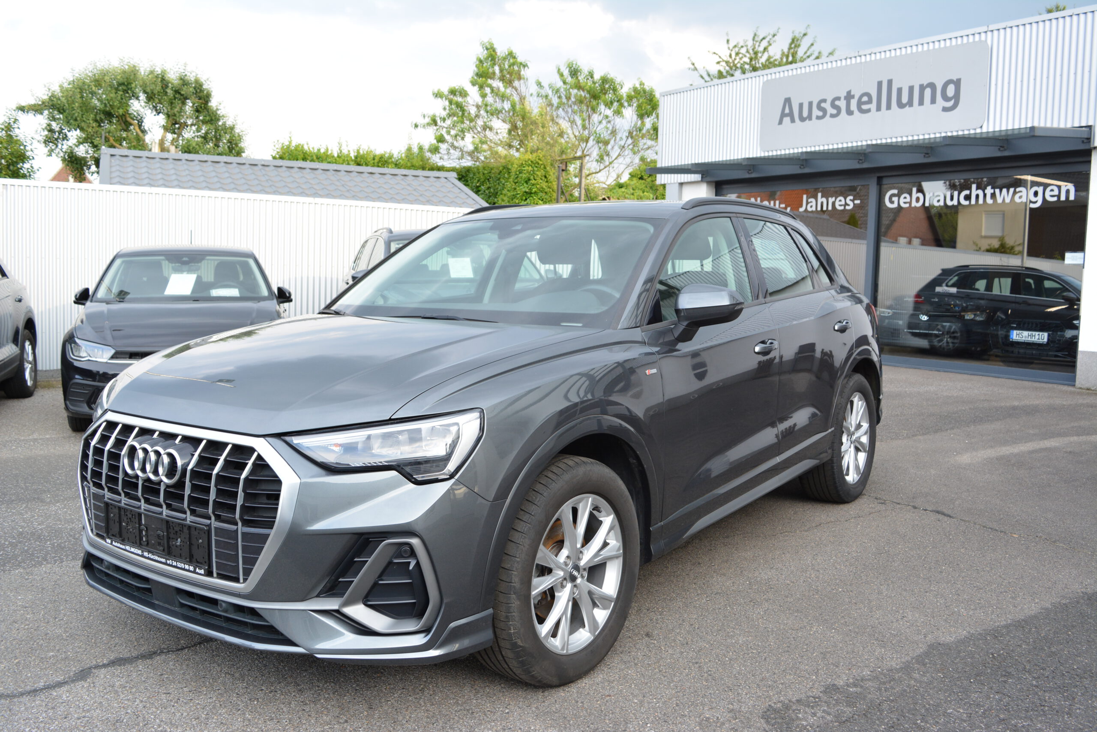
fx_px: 1006
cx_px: 548
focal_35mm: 33
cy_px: 366
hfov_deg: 57.2
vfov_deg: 40.0
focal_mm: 22
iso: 320
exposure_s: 1/160
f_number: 6.3
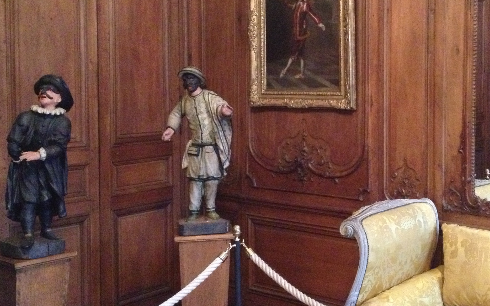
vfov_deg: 22.0
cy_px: 119
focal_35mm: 59
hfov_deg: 34.2
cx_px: 331
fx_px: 788
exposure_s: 1/15
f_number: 2.4
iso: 800
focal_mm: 4.28
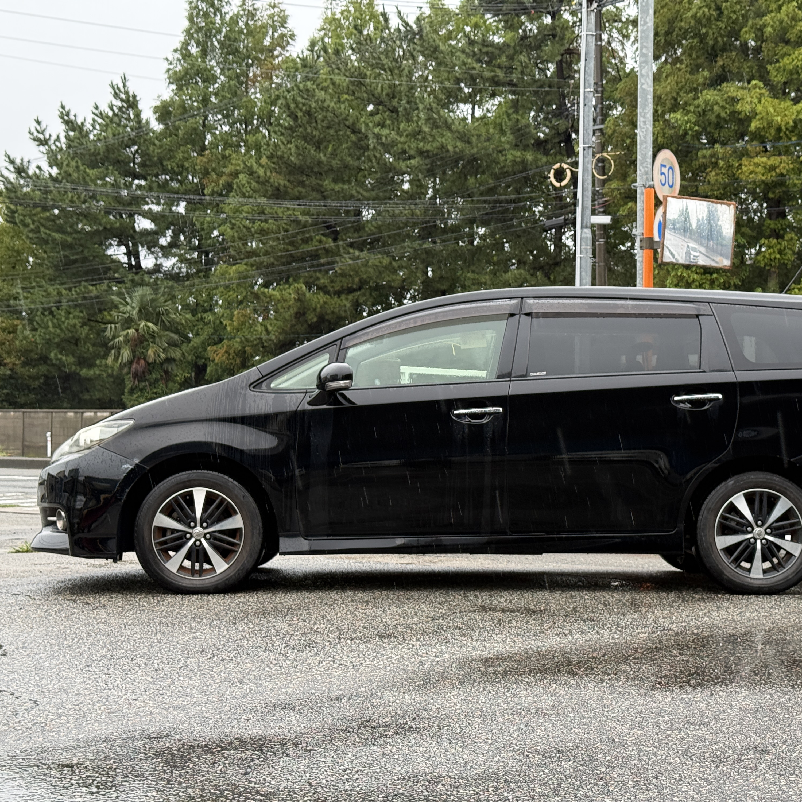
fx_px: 1494
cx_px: 479
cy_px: 404
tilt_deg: +1.1
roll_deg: -0.5
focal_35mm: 57
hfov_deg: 30.0
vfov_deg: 30.0
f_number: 1.78
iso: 100
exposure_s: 1/192
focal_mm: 6.76
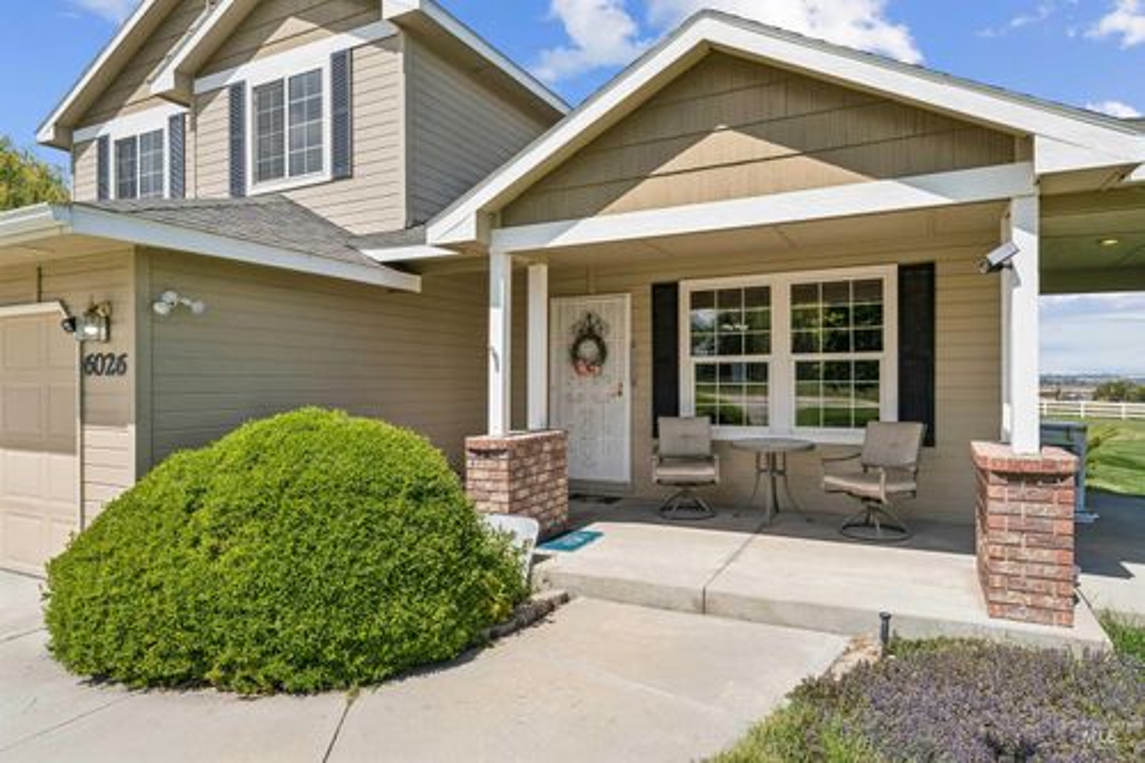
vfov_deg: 59.0
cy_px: 382
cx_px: 572
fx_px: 674
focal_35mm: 21
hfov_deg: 80.7
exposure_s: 1/250
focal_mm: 21.2
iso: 400
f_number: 13
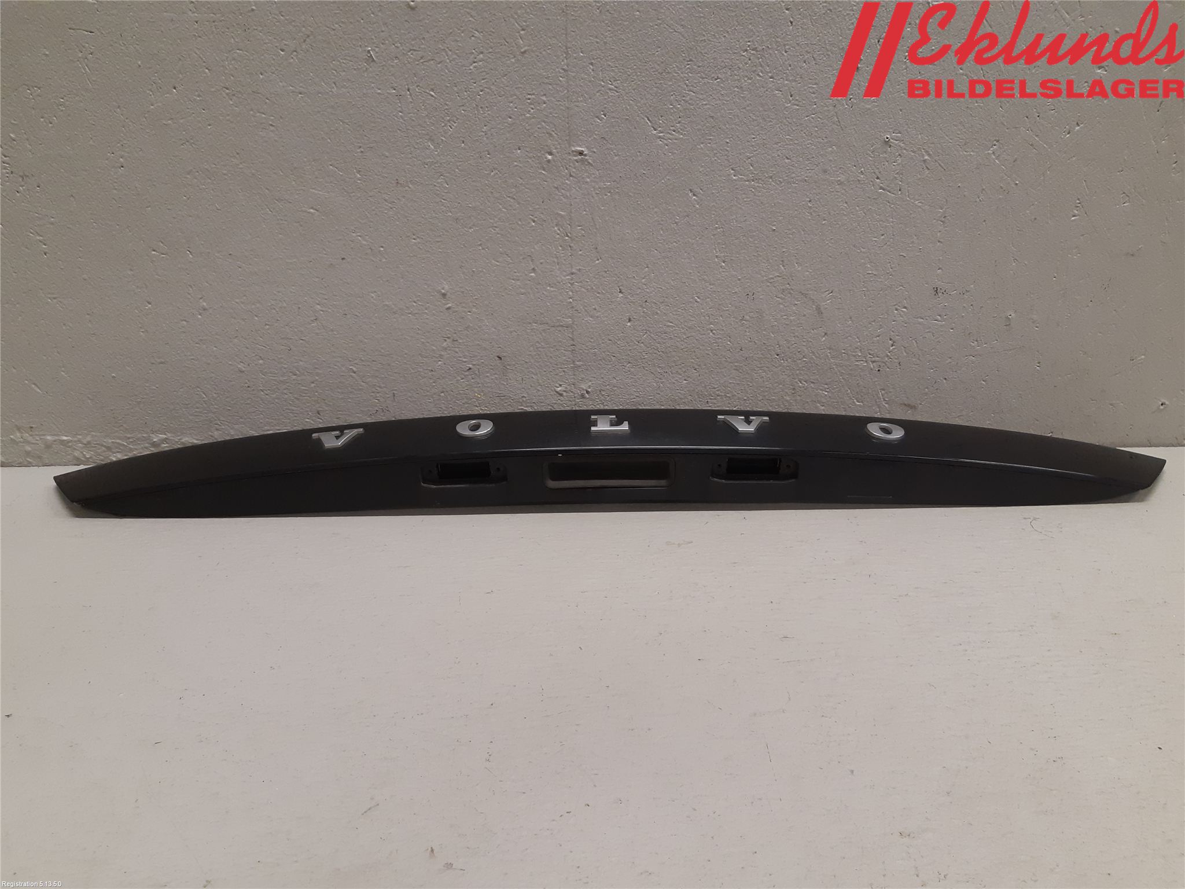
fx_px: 890
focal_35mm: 26
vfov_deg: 53.1
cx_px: 592
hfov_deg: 67.3
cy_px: 444
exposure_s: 1/50
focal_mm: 3.93
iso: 125
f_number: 1.7
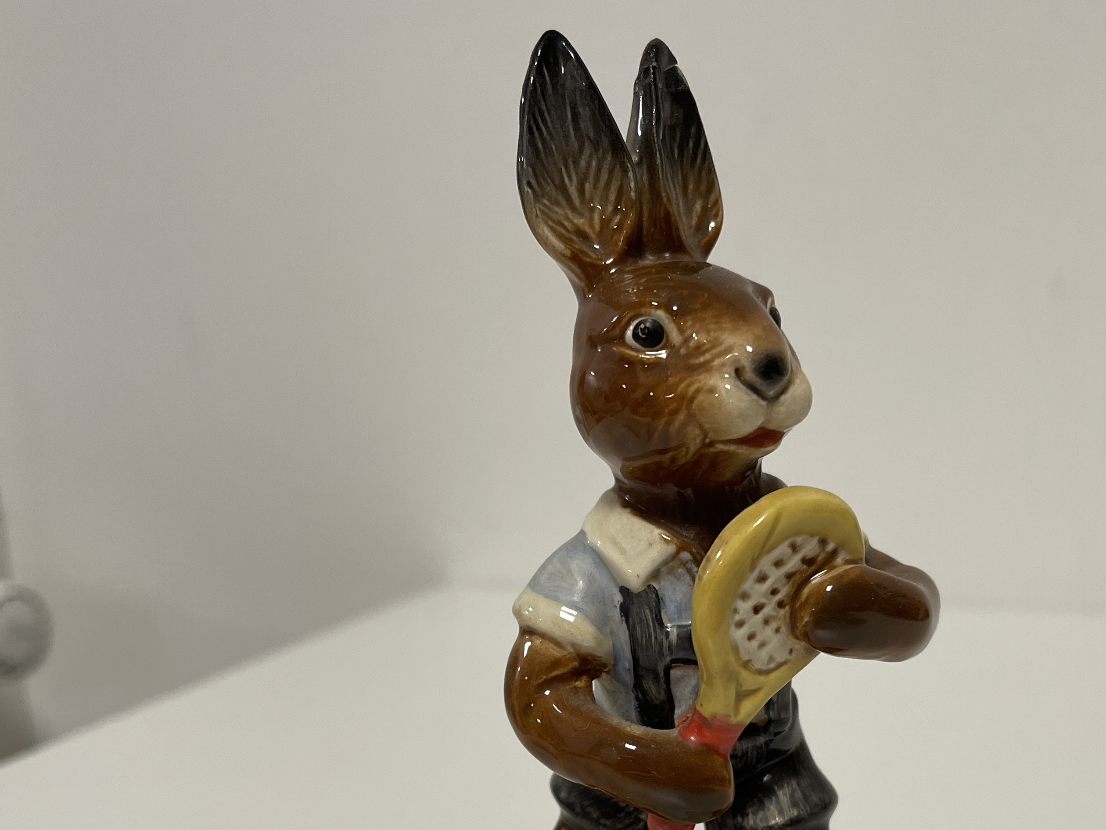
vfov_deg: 35.2
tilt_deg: -12.9
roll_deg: +1.6
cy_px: 625
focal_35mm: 40
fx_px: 1278
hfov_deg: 46.6
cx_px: 658
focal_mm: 5.1
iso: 125
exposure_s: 1/100
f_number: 1.6
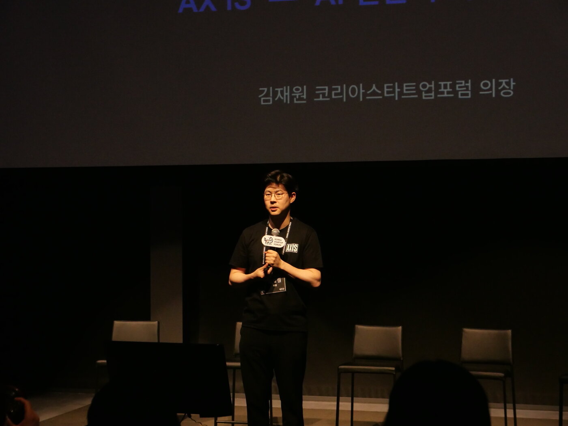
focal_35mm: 75
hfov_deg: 26.0
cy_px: 213
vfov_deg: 19.6
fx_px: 1231
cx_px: 284
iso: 3200
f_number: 5.6
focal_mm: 33.9
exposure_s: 1/1000
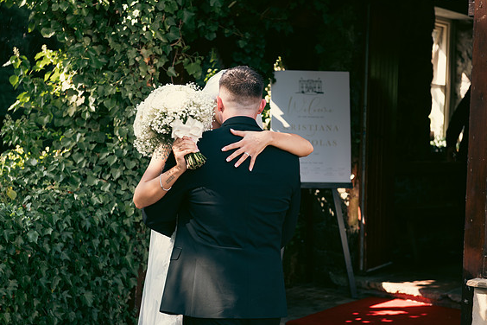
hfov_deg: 28.1
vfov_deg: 18.9
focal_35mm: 72
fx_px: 974
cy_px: 163
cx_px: 246
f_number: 5
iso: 160
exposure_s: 1/160
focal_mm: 70
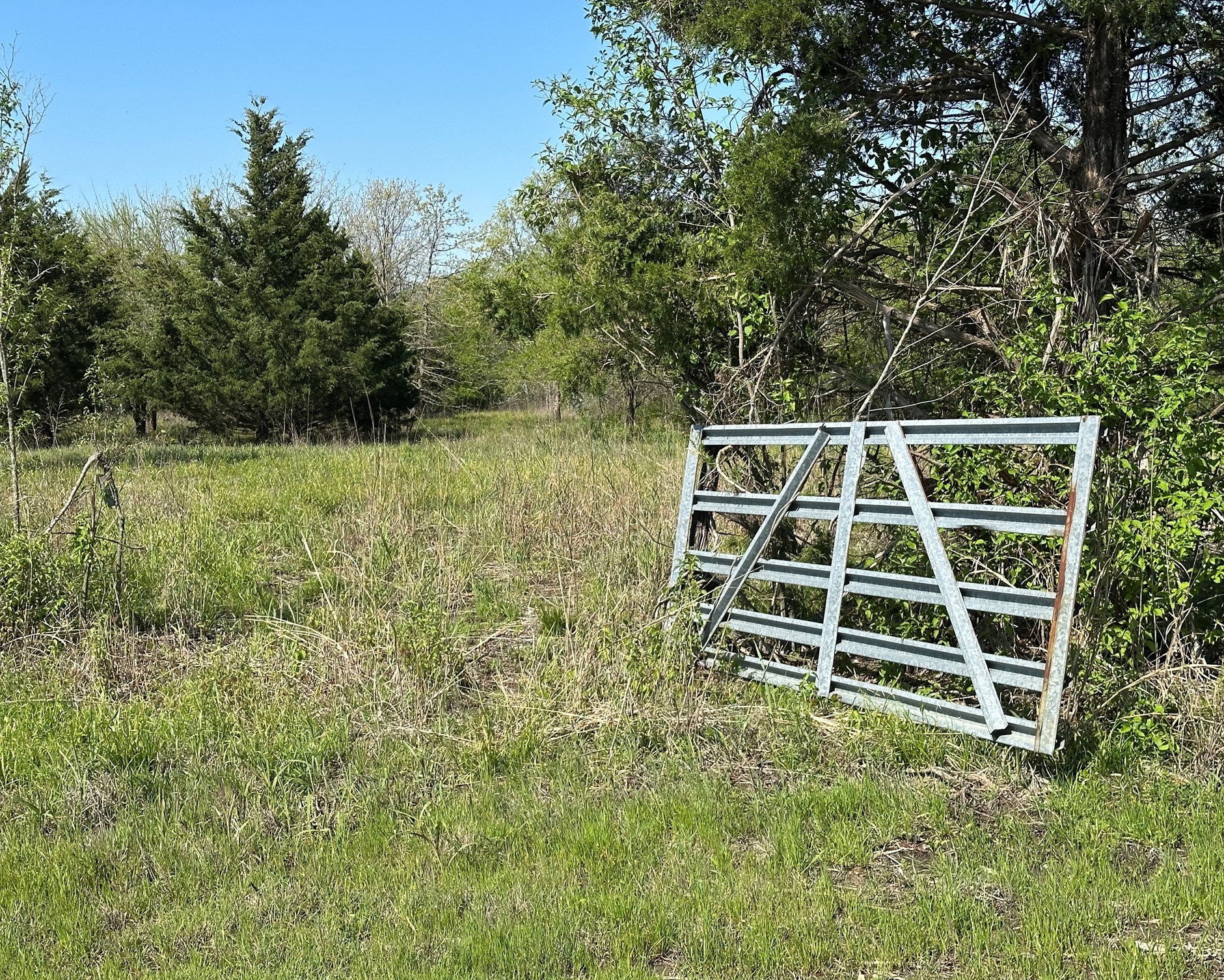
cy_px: 496
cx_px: 605
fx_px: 1848
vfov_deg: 29.7
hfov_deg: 36.7
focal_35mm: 51
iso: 64
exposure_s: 1/2890
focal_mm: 6.86
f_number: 1.78
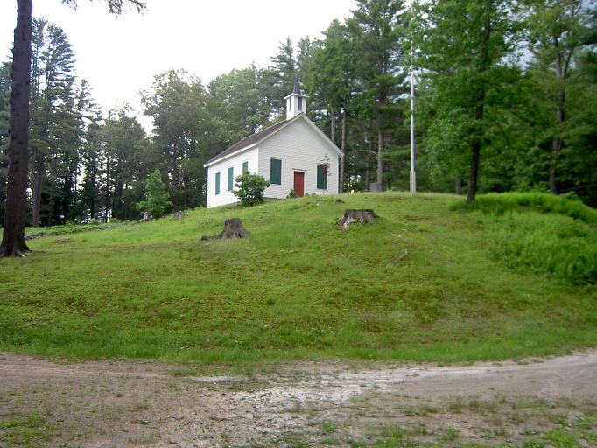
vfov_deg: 41.8
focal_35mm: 34
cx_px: 298
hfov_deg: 53.9
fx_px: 587
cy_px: 224
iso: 50
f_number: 2.8
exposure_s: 1/100
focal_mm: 5.6
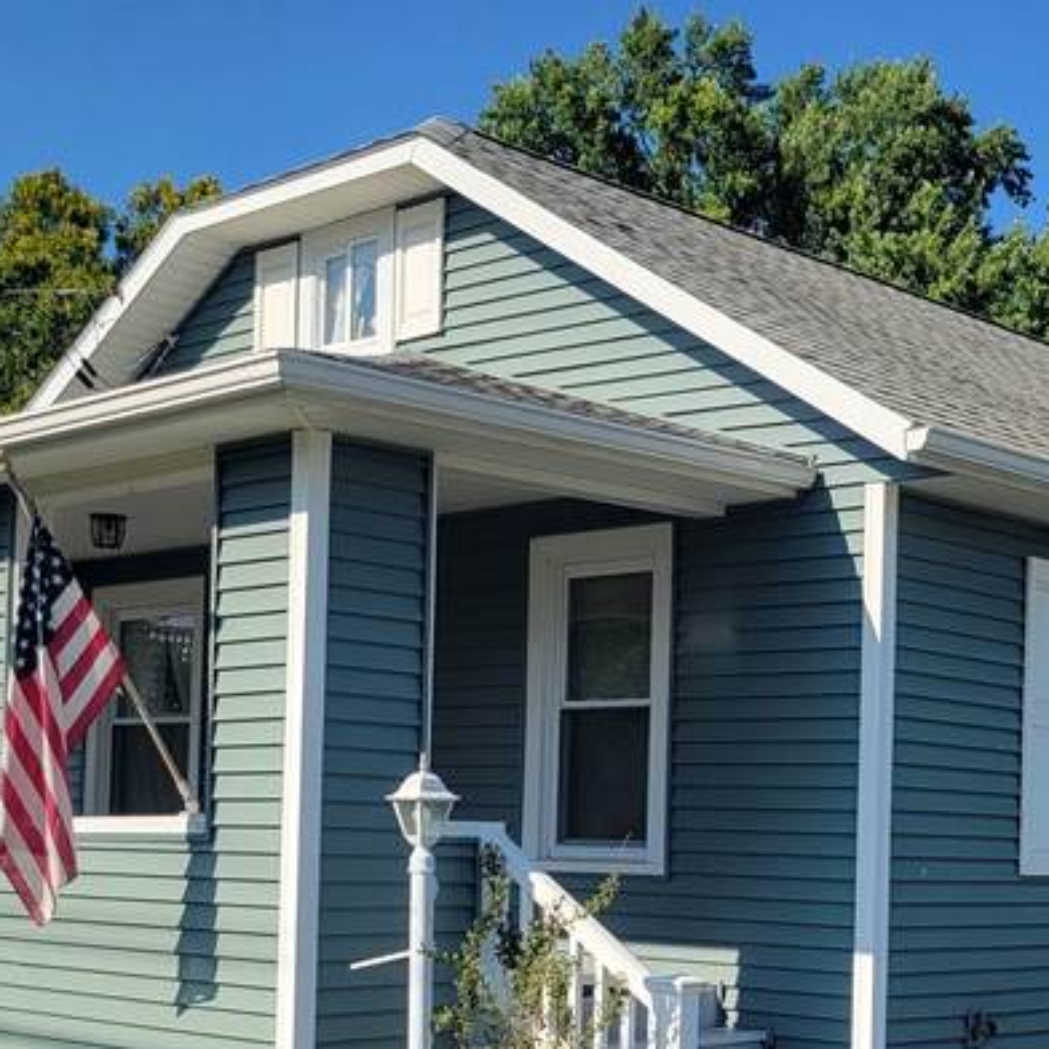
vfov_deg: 28.2
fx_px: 2057
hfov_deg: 28.3
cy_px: 771
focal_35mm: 60
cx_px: 757
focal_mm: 5.4
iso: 40
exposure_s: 1/1704
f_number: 1.8
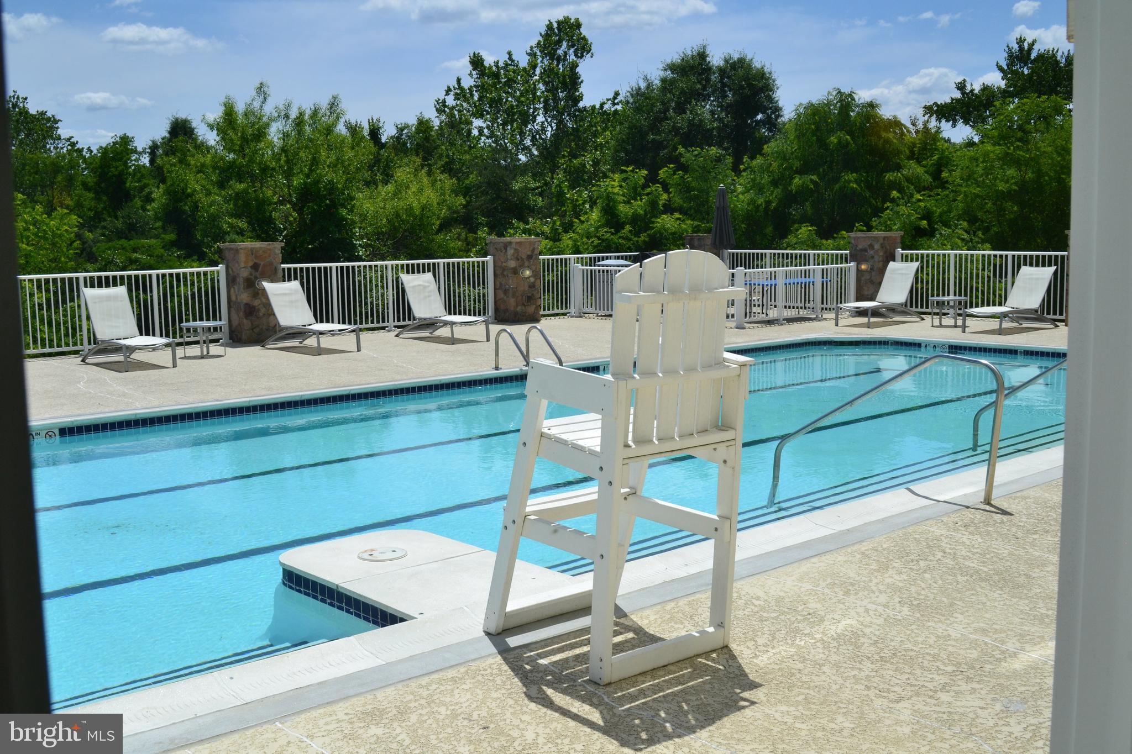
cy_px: 377
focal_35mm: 36
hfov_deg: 53.1
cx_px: 566
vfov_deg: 36.9
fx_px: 1132
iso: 360
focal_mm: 24
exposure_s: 1/500
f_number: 11
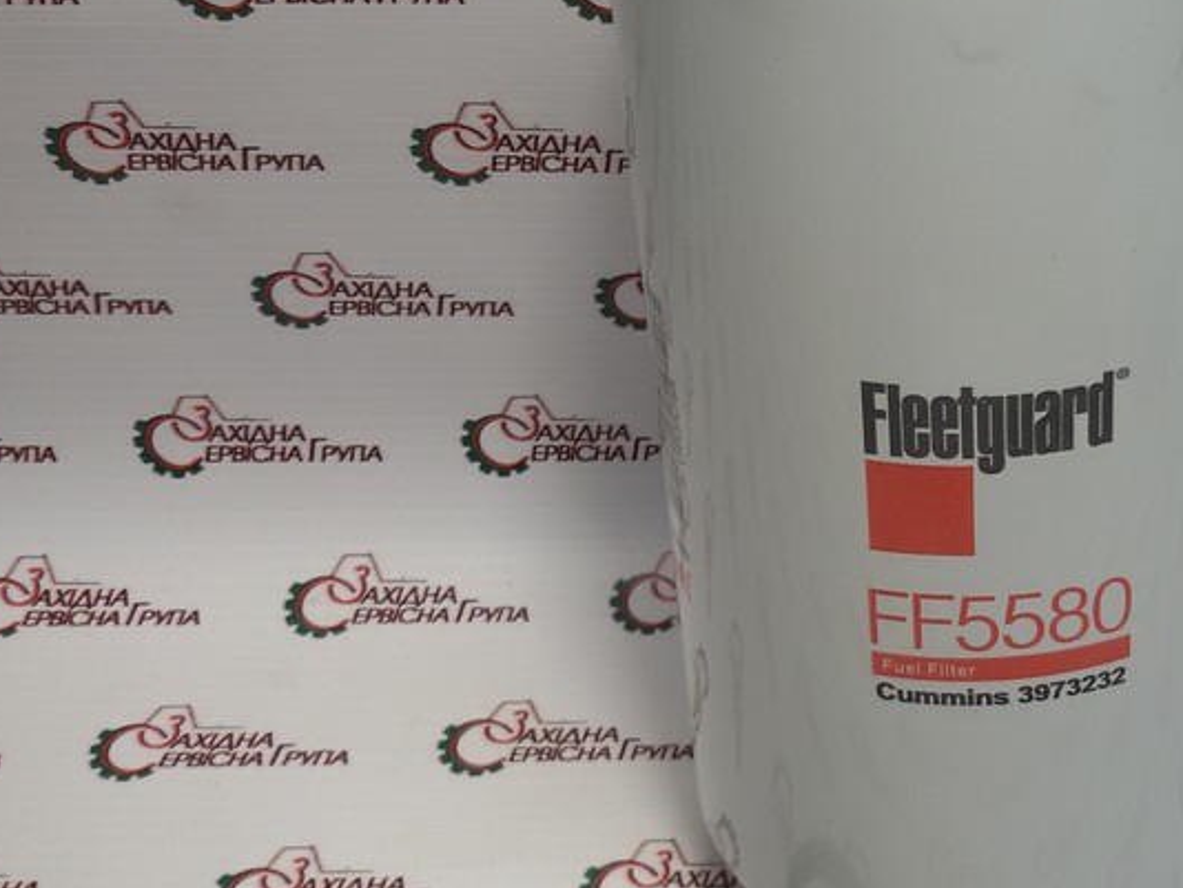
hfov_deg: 32.5
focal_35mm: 58
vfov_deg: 25.2
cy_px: 481
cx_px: 897
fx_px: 1983
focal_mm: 2.93
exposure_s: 1/50
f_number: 2.4
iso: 40
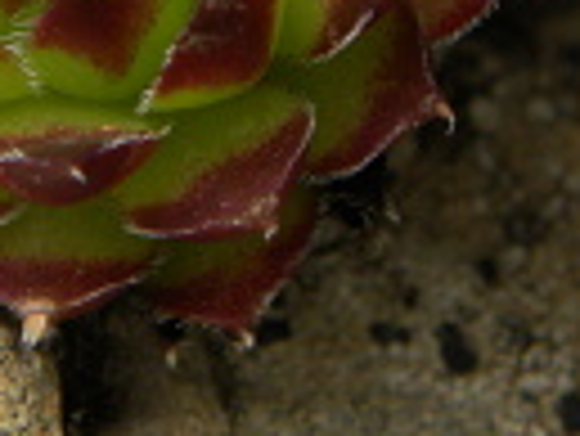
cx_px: 63
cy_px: -153
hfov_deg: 9.1
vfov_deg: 6.8
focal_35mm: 216
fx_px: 3623
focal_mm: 10.3
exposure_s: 1/400
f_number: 3.5
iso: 100
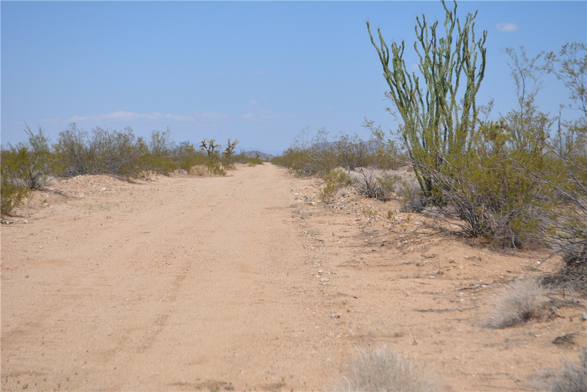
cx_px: 294
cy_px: 196
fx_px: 1346
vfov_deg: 16.6
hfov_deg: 24.6
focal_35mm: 82
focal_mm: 55
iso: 400
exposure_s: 1/2000
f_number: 7.1
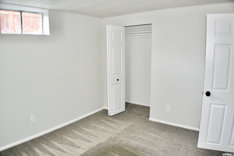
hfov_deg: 57.2
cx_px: 117
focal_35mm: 33
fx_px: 215
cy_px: 78
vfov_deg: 40.0
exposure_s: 1/60
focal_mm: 22
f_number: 3.8
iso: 720
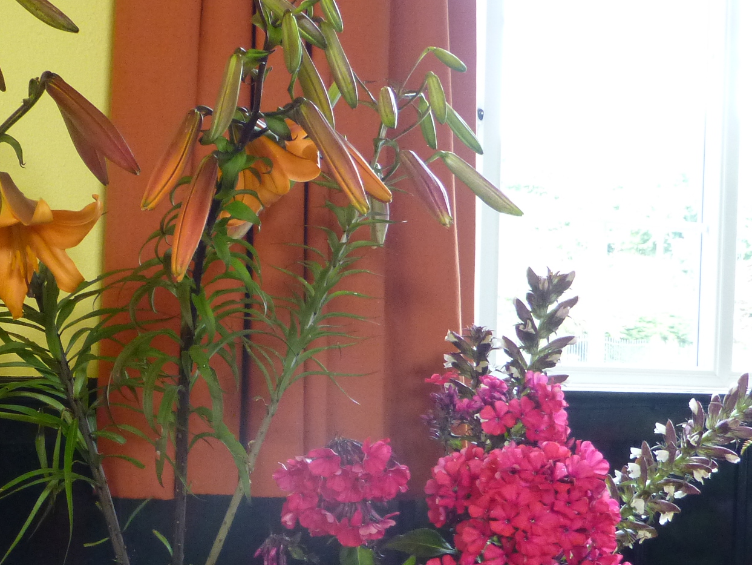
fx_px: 1521
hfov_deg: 27.5
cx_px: 220
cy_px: 513
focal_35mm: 70
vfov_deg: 20.6
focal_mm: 6.1
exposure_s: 1/50
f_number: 3.7
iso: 400
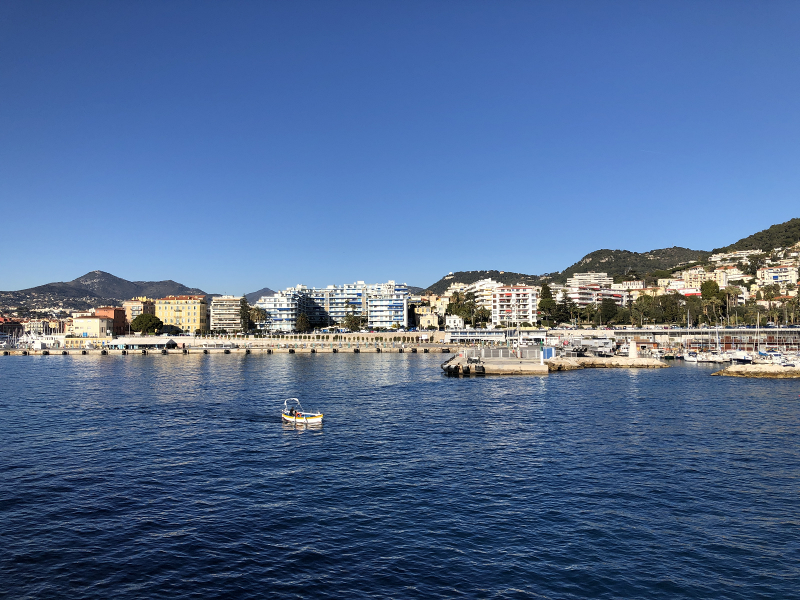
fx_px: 647
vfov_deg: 49.7
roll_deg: -0.1
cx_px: 400
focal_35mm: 28
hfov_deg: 63.4
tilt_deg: +4.2
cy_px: 300
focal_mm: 3.99
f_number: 1.8
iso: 20
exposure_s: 1/2667
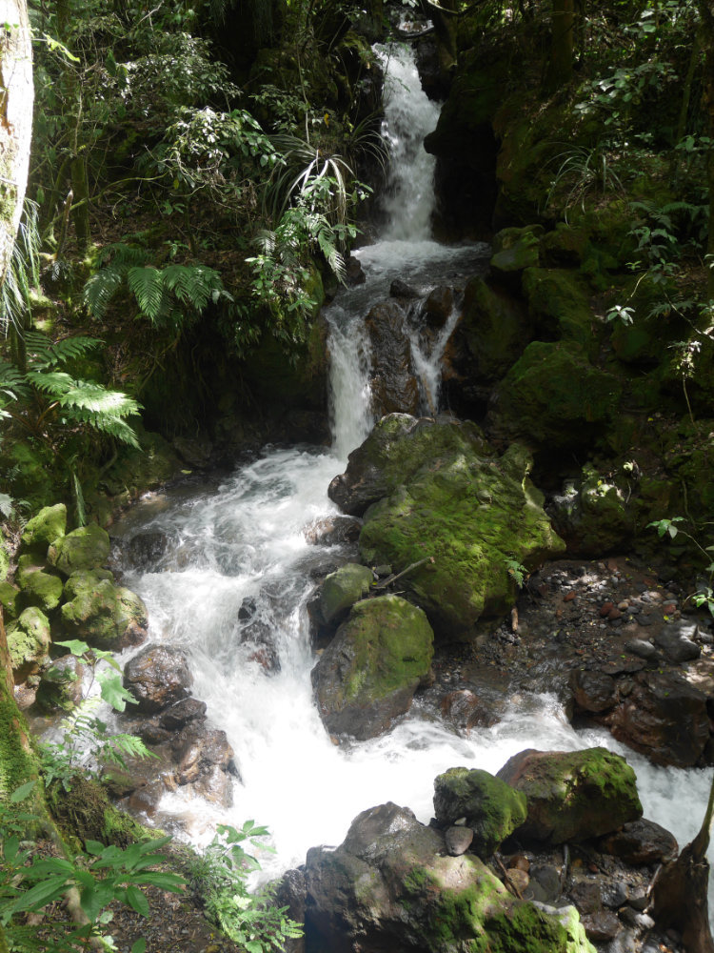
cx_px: 357
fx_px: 880
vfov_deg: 56.8
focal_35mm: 32
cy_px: 476
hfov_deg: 44.2
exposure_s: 1/80
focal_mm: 16
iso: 200
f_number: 3.9
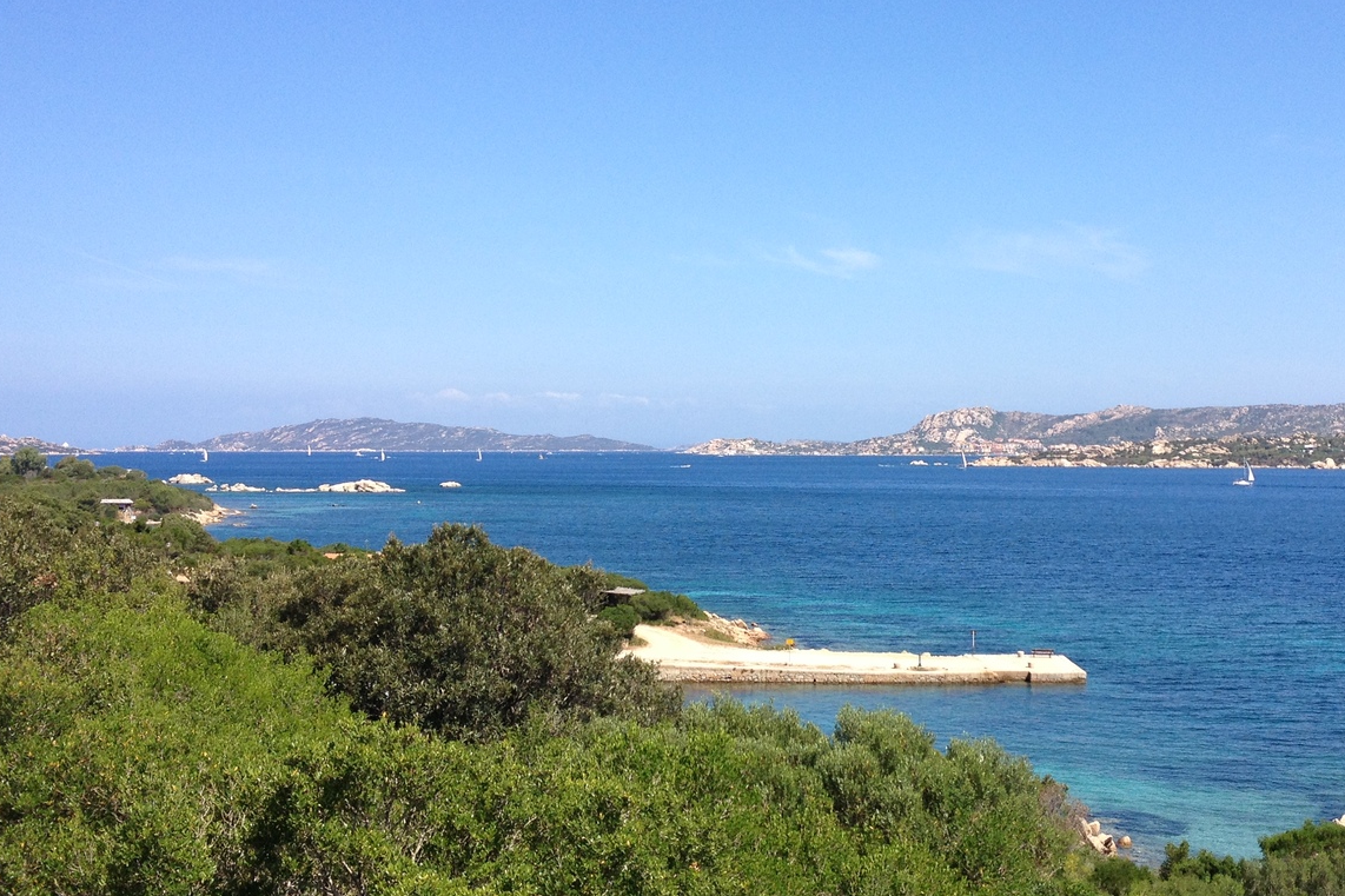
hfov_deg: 38.6
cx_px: 852
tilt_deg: -1.8
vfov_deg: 26.5
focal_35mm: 51
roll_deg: +0.5
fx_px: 1905
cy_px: 419
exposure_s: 1/1416
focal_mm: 4.28
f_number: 2.4
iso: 50
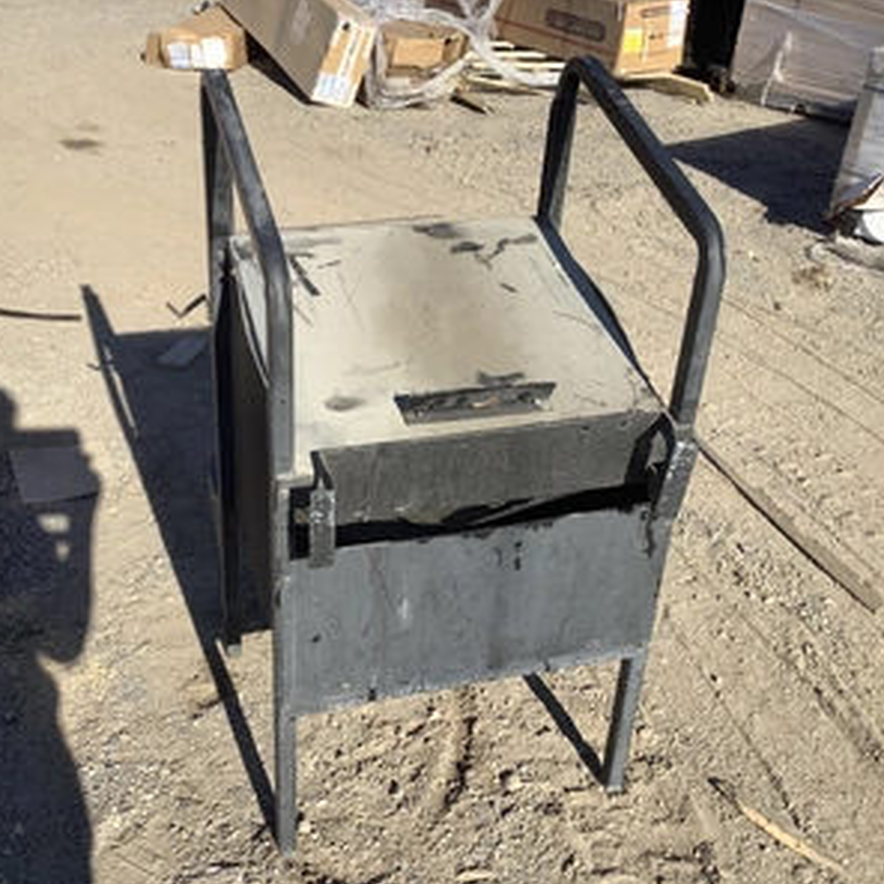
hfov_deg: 44.7
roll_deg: -3.2
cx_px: 361
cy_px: 445
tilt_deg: -30.7
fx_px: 1069
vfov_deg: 44.9
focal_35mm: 37
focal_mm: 3.3
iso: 25
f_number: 2.4
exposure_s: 1/1164
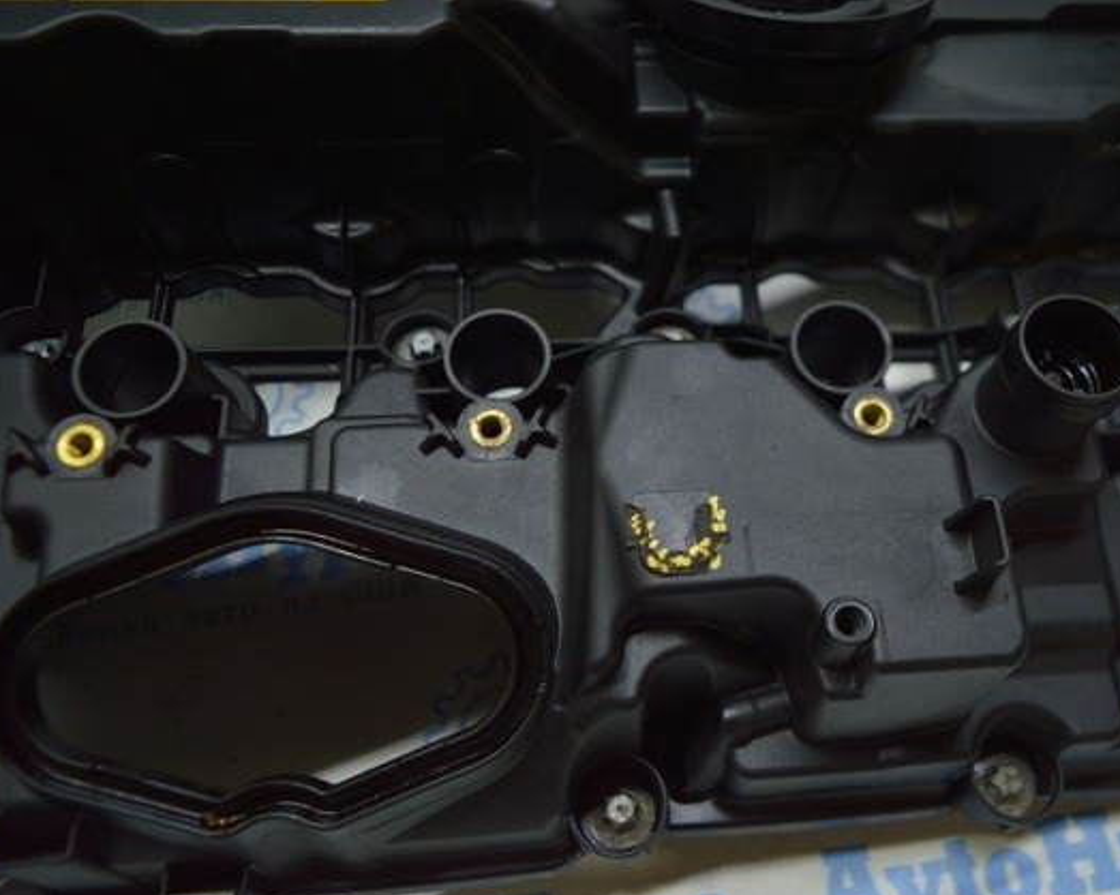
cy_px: 453
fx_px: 1027
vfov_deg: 47.1
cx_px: 666
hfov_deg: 56.8
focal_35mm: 31
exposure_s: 1/100
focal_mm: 18
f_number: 3.5
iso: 400
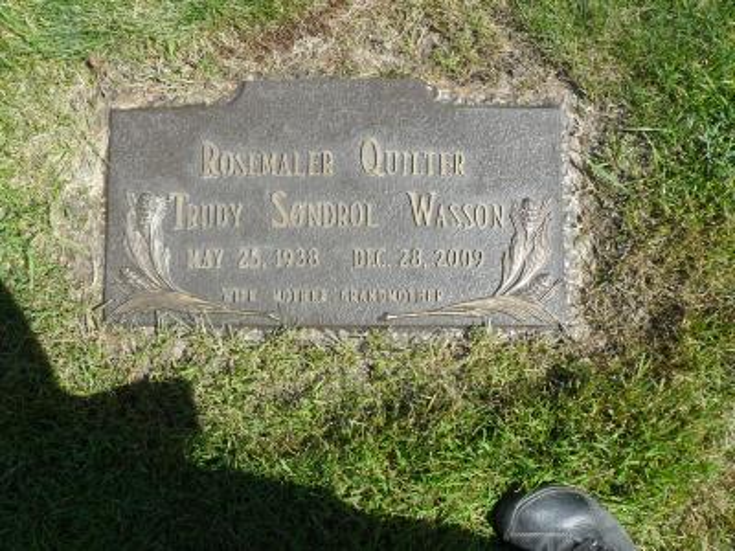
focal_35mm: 36
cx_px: 368
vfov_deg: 39.7
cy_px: 276
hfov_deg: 51.4
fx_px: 764
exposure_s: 1/200
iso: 100
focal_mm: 6
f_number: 5.6
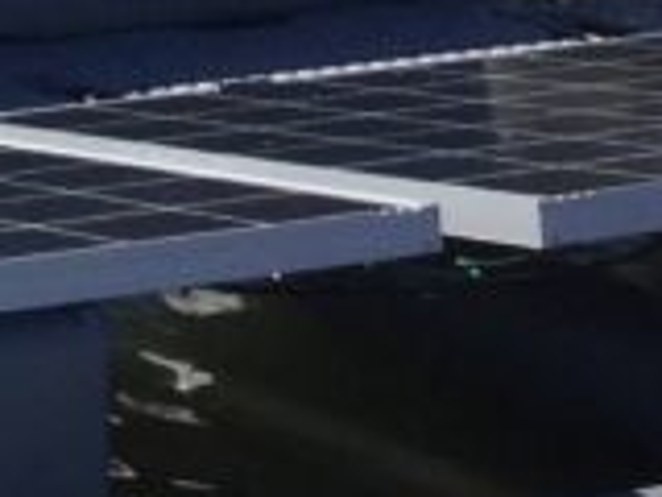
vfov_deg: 7.2
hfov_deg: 9.1
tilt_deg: -11.9
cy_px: -464
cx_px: -861
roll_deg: -0.7
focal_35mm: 198
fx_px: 3787
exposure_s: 1/2146
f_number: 2.4
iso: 25
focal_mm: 3.3
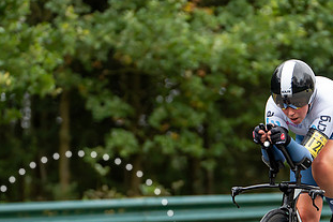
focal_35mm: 263
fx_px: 2431
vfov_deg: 5.2
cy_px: 203
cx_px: 281
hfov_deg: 7.8
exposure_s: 1/1000
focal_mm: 127
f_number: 2.8
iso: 1000
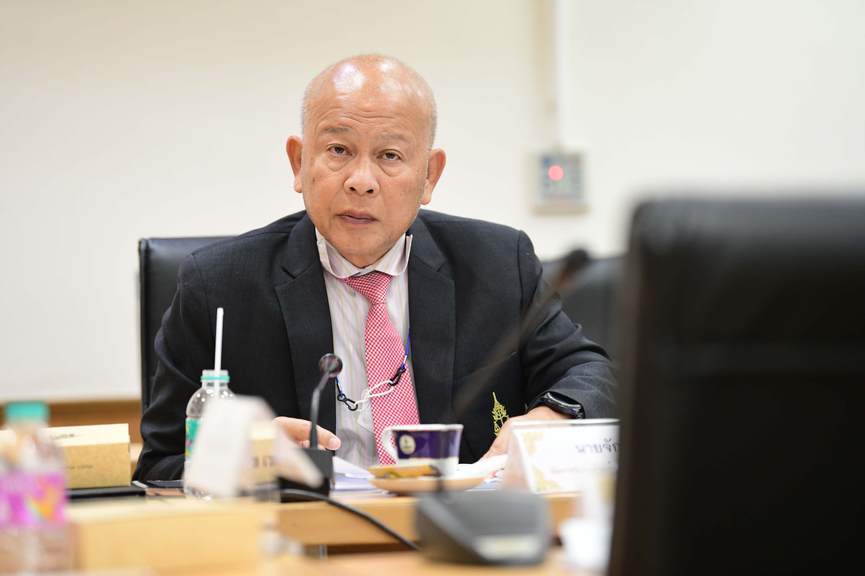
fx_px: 3724
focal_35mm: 155
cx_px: 432
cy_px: 288
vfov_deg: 8.9
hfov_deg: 13.2
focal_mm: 155
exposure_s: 1/160
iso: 1600
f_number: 2.8
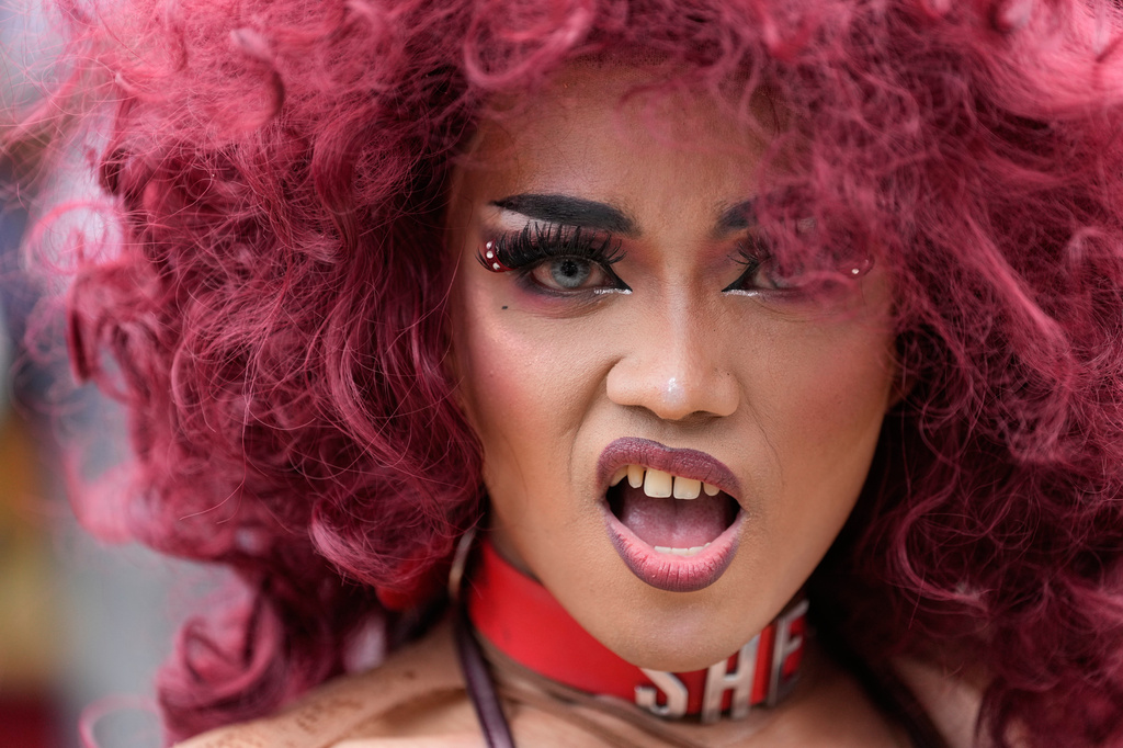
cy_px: 374
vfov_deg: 7.0
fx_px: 6143
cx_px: 562
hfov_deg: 10.4
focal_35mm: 197
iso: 1000
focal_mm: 197
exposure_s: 1/2500
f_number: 2.8
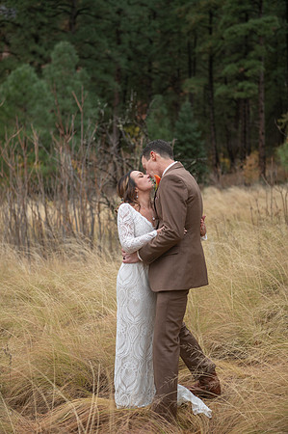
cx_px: 144
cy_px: 217
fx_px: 746
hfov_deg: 21.9
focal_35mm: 62
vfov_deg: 32.4
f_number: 2.8
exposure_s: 1/250
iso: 640
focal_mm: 62
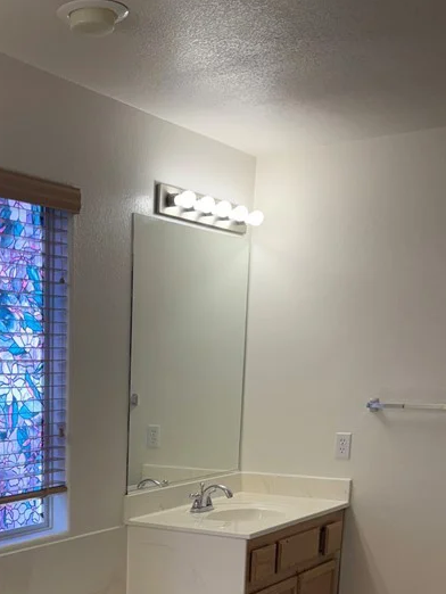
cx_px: 31
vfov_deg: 34.8
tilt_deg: -12.5
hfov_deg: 27.4
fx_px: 875
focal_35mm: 51
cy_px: 562
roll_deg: -0.2
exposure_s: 1/151
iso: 50
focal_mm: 5.96
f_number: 1.6
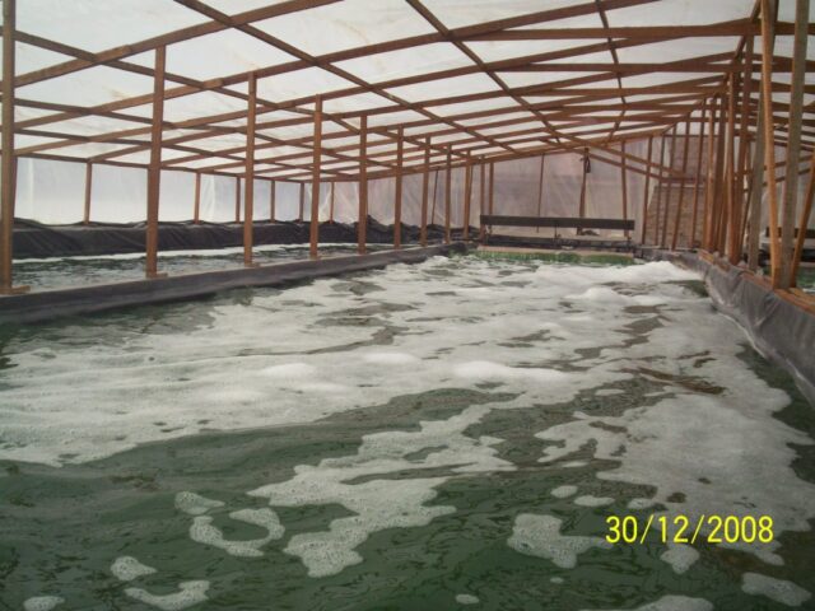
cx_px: 408
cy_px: 306
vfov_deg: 39.7
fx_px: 848
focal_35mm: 36
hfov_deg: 51.4
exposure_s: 1/1297
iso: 100
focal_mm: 5.9
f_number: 4.5
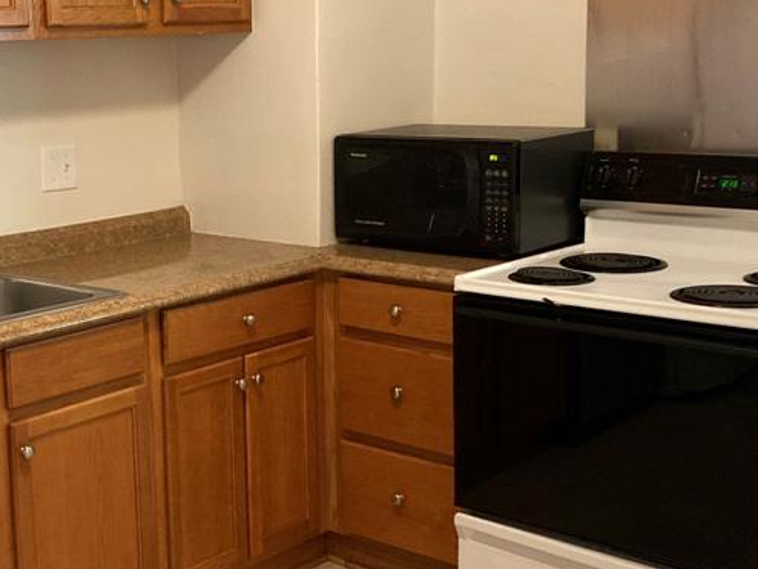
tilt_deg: -9.9
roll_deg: +2.0
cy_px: 285
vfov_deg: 25.3
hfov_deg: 32.8
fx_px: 1271
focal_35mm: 58
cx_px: 218
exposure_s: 1/40
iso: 320
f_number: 1.8
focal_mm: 3.99
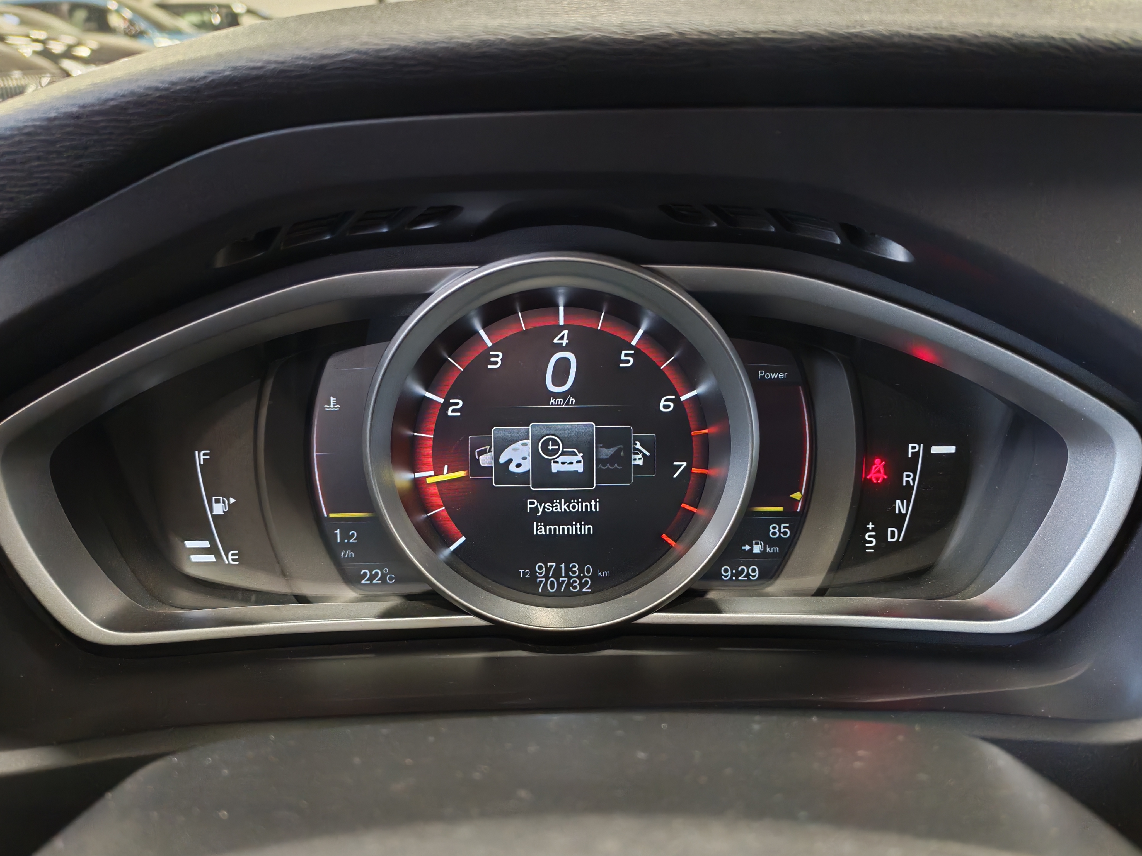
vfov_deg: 44.2
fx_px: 1056
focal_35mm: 32
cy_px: 428
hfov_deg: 56.8
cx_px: 571
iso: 1600
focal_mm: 6.12
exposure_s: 1/50
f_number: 1.9
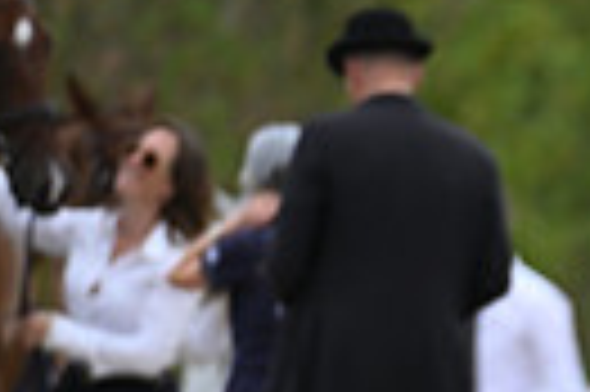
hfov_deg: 1.2
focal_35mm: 1778
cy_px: 408
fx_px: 29103
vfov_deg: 0.8
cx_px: 1207
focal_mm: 400
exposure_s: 1/1600
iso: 500
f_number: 5.6
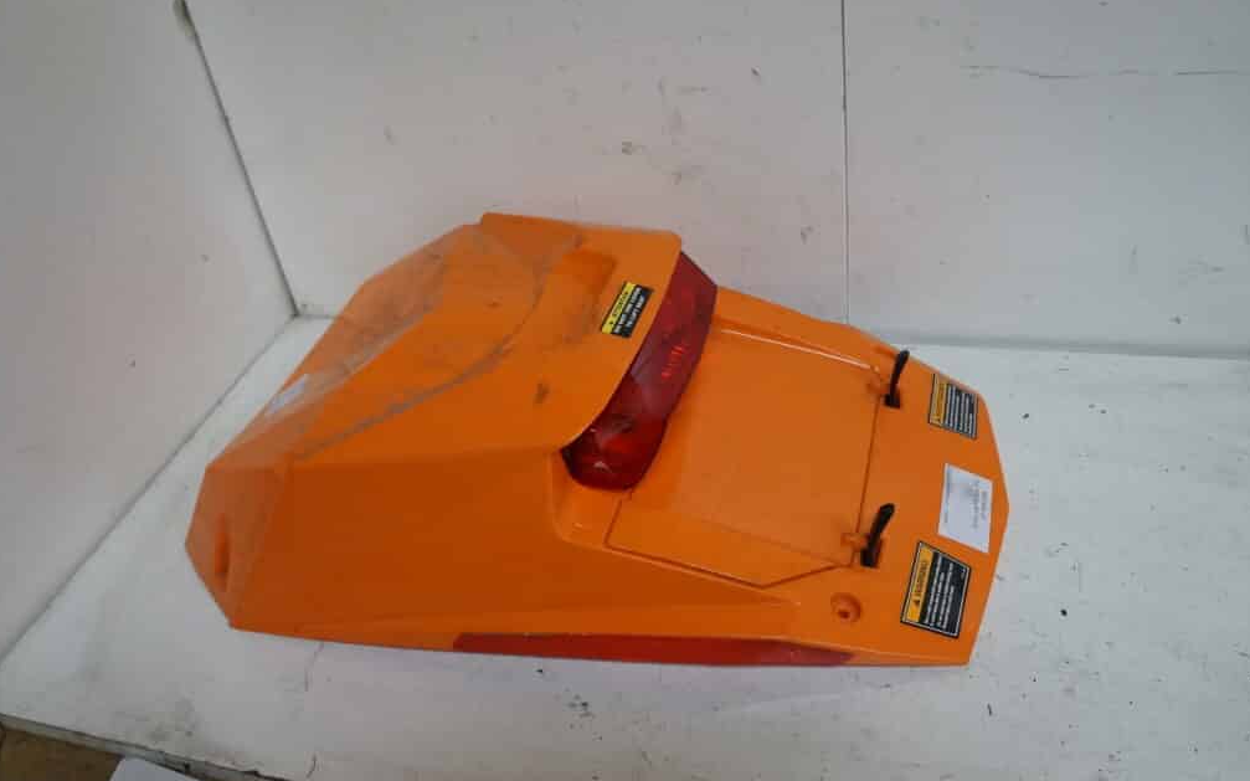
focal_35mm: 28
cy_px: 381
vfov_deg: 44.5
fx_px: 954
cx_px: 622
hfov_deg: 66.5
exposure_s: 1/60
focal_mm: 18
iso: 1250
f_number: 5
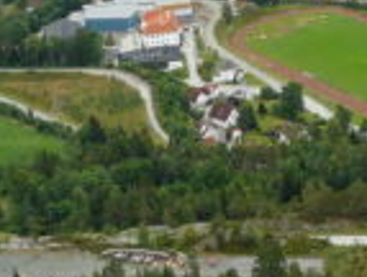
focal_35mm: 144
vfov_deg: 9.7
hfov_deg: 12.3
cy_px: -244
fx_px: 1531
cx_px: 694
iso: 100
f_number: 4
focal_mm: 6
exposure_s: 1/200
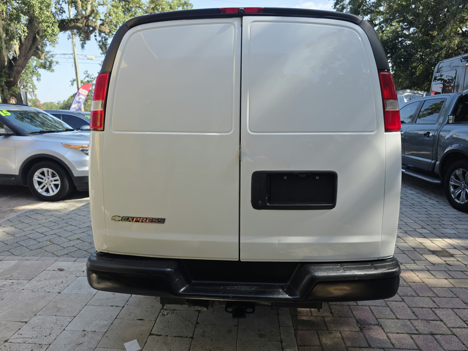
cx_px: 234
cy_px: 176
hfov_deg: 73.9
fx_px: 311
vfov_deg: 58.9
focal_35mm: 23
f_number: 1.7
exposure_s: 1/1645
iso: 80
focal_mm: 6.3
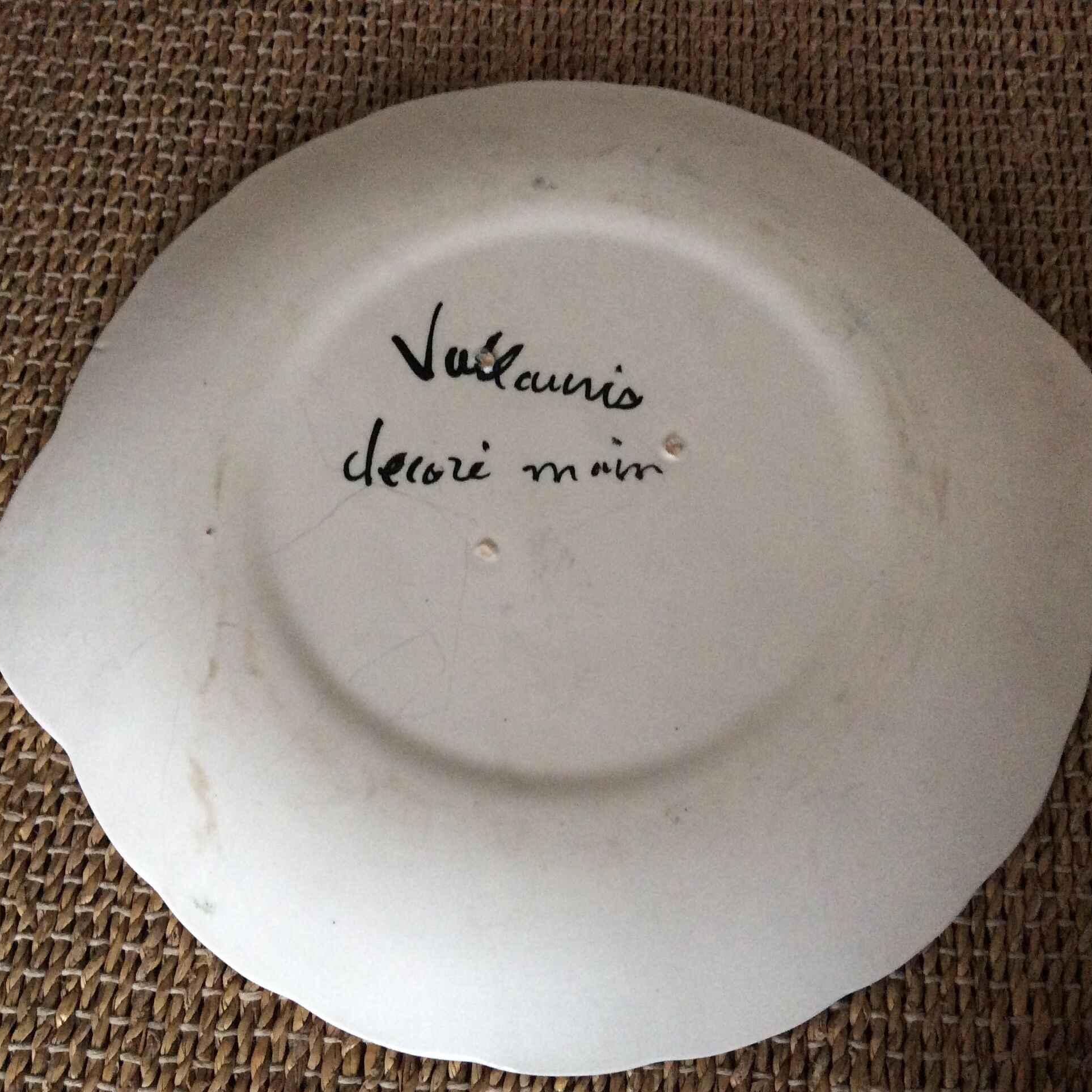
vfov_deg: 43.9
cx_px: 535
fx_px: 1356
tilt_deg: -68.8
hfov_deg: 43.9
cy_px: 548
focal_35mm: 38
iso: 200
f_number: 2.4
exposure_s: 1/25
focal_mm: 3.3
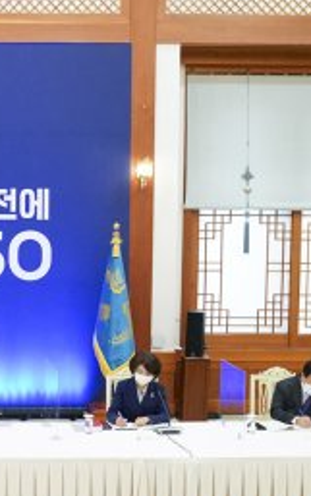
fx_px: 948
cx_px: -35
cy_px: 304
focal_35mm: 70
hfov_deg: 17.9
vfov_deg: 29.3
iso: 5000
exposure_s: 1/200
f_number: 3.5
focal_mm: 31
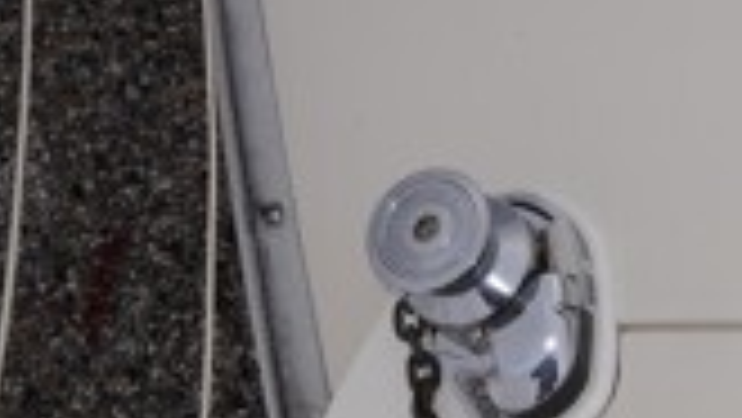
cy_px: 153
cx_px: 931
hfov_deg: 25.7
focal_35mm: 72
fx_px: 1417
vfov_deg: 16.8
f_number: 18
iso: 400
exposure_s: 1/200
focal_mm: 18
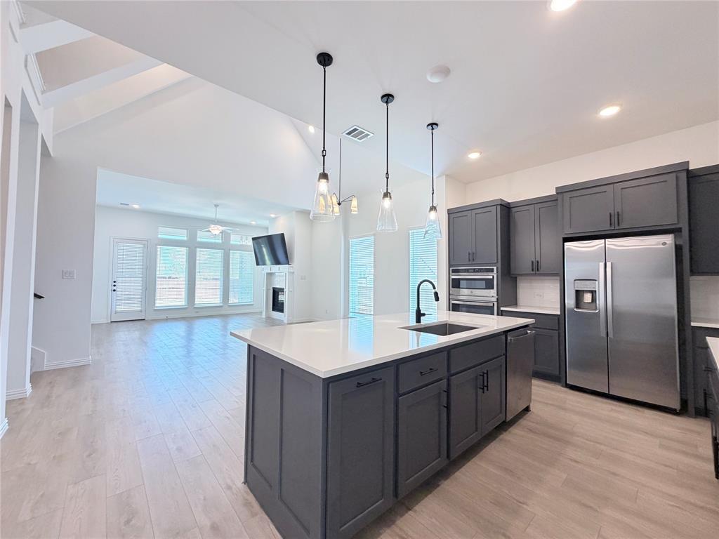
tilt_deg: -0.2
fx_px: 291
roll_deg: +1.4
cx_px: 360
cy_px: 270
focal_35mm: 14
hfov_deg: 102.1
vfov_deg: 85.7
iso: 160
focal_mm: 2.22
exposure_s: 1/60
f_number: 2.2
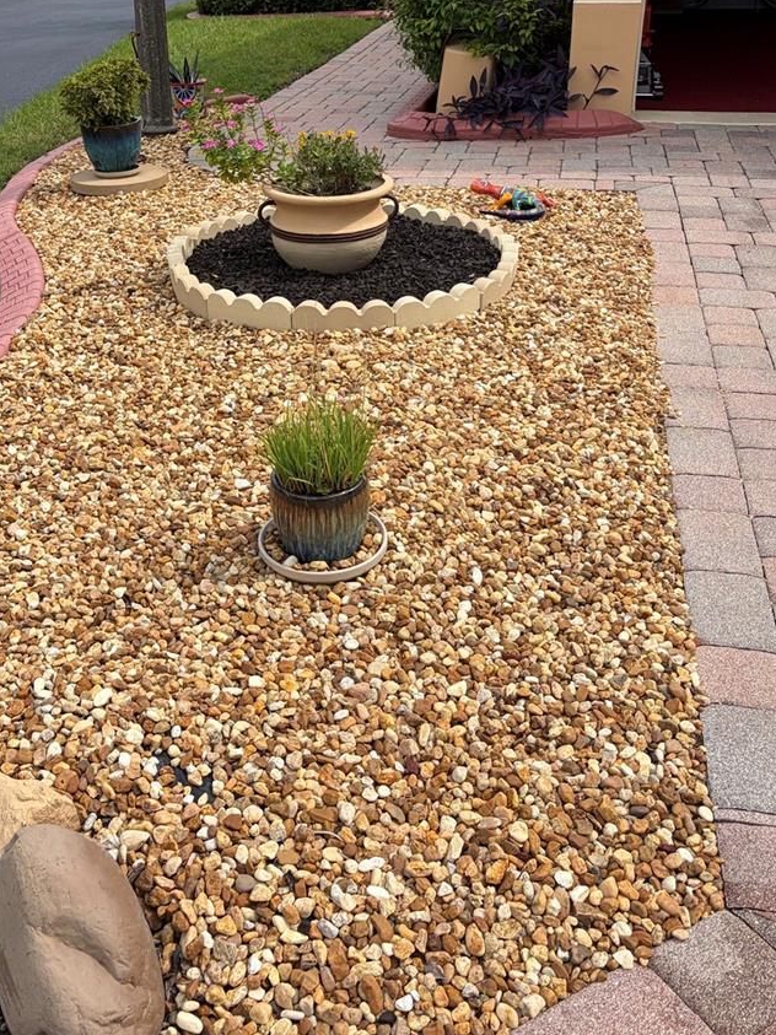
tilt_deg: -21.2
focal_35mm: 37
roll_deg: +1.9
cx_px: 290
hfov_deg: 38.4
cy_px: 377
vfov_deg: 49.6
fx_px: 1106
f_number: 1.6
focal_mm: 5.96
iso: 50
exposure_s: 1/2639
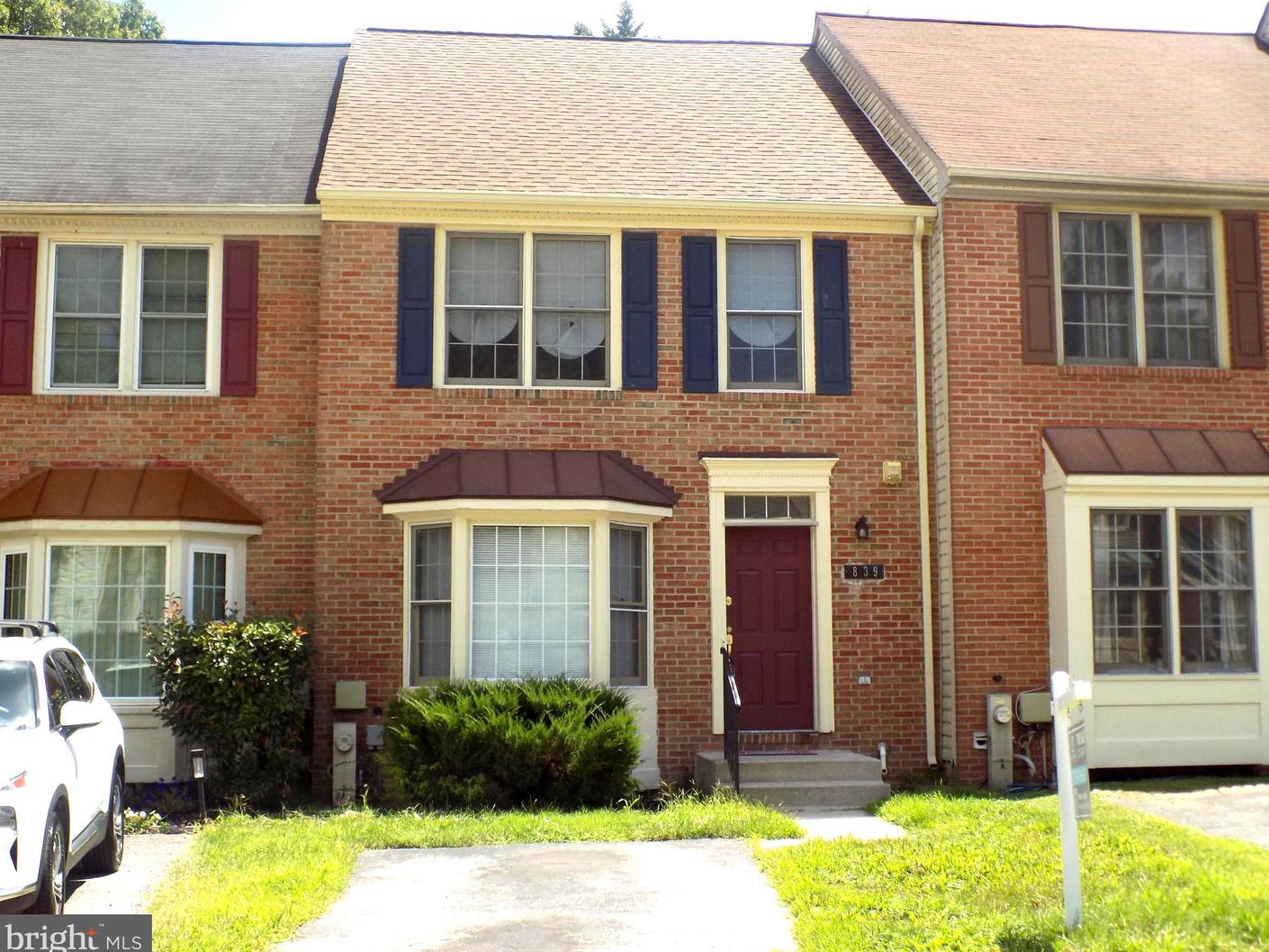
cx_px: 642
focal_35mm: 47
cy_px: 480
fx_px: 1723
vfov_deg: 30.9
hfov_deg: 40.4
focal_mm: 8.1
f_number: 3.7
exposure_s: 1/400
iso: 80
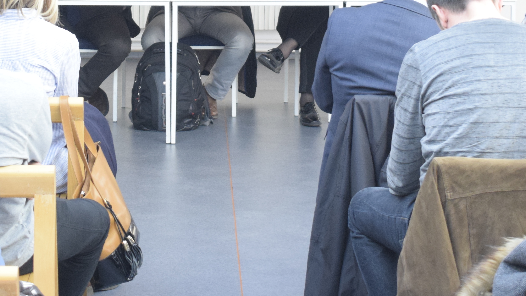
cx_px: 221
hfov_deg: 18.0
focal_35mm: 119
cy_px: -75
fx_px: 1660
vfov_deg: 10.0
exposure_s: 1/100
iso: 1600
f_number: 4.5
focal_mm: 32
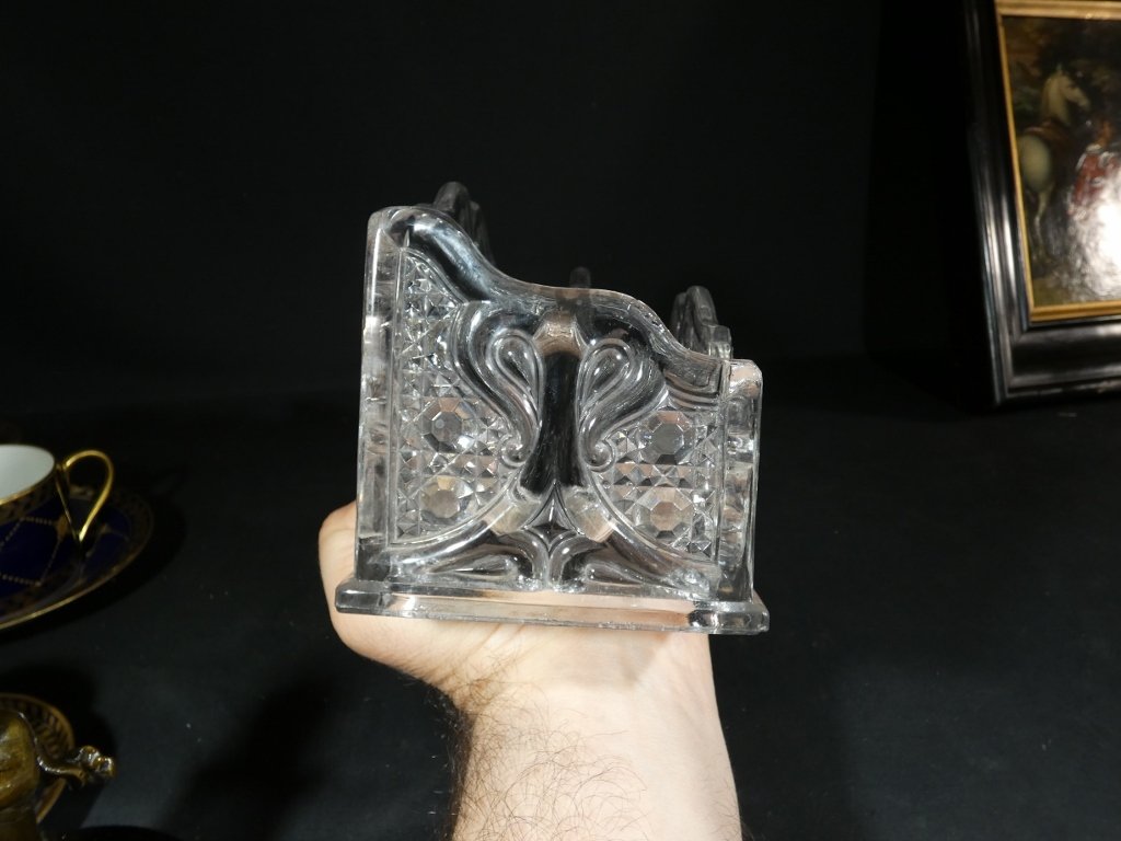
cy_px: 420
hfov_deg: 67.3
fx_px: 842
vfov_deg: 53.1
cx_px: 560
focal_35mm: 26
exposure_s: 1/125
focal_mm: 4.6
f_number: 3.1
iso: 160
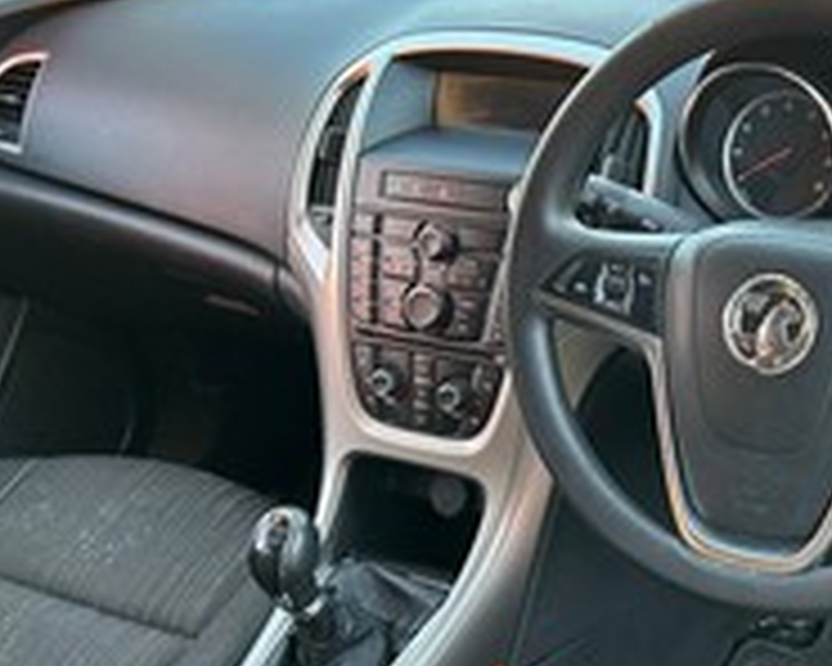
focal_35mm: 48
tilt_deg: -33.2
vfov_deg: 31.1
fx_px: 1182
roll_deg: +4.2
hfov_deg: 37.0
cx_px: 702
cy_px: 472
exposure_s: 1/60
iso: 200
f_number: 1.5
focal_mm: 5.7
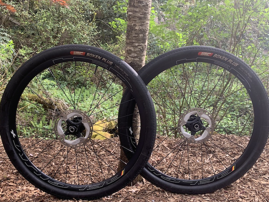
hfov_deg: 65.3
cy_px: 100
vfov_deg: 51.4
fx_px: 210
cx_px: 134
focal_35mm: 27
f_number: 1.8
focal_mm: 4.25
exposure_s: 1/121
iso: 40
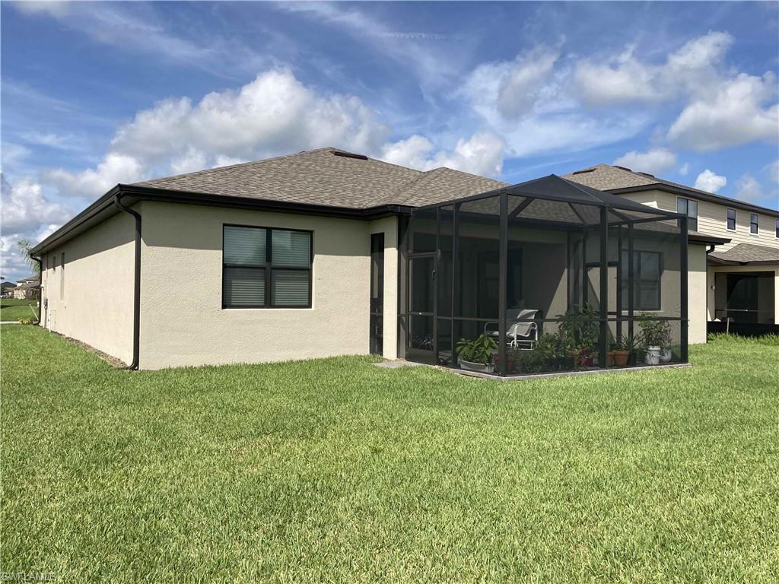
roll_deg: -1.3
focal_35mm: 28
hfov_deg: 63.4
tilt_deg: +2.6
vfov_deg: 49.7
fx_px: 630
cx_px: 390
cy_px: 292
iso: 20
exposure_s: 1/2703
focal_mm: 3.99
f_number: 1.8
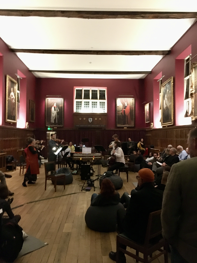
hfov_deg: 48.2
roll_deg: -0.1
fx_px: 220
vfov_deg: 61.7
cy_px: 132
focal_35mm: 29
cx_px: 98
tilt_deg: +1.4
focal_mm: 4.15
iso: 800
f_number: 2.2
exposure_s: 1/17
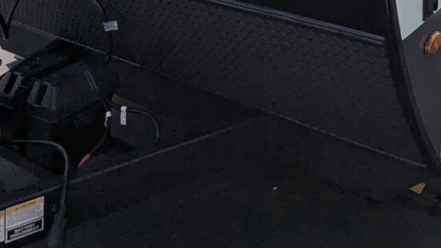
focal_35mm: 47
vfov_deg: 20.1
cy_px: -170
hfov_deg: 41.5
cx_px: 364
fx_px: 549
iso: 51
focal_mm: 2.35
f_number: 2.2
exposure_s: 1/4902
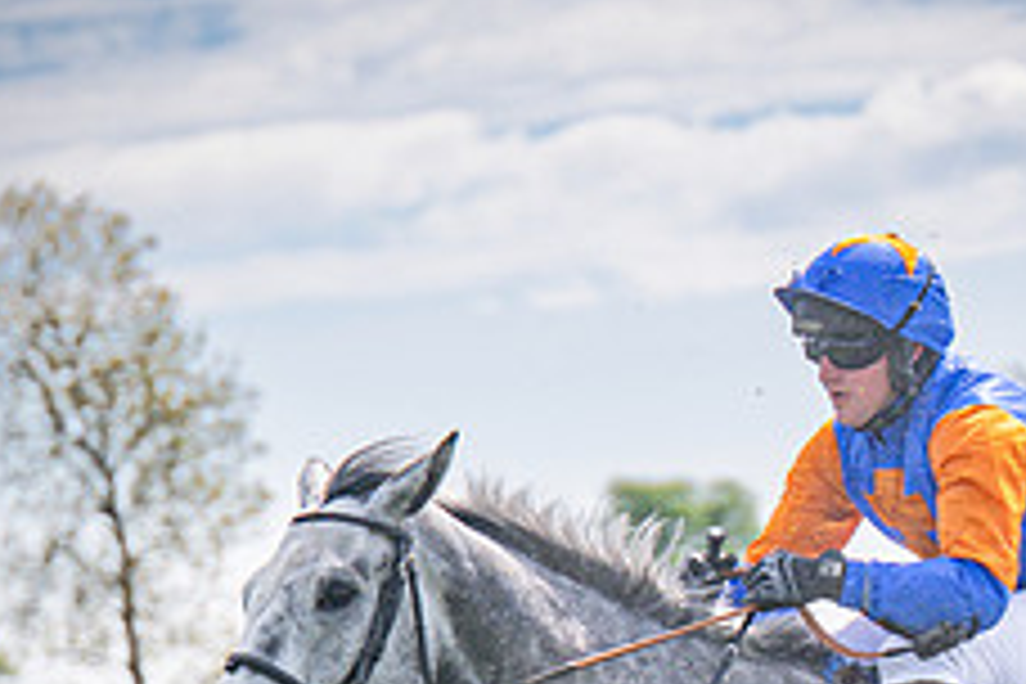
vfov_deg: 3.6
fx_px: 10915
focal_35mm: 383
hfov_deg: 5.4
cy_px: 1083
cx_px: 764
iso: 200
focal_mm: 98
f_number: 4
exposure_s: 1/2000
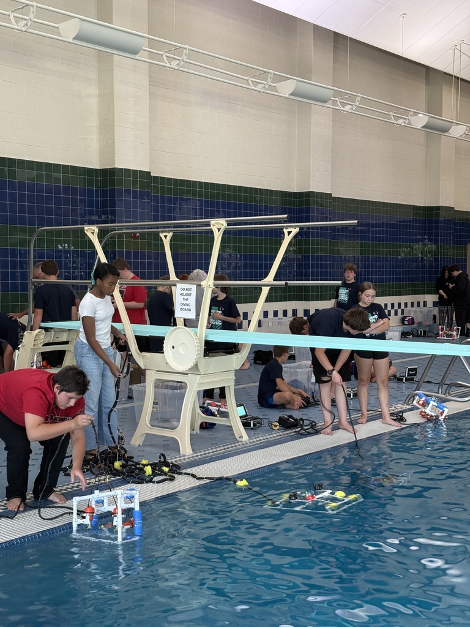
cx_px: 235
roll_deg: -1.0
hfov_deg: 30.3
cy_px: 314
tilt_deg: -3.0
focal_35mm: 48
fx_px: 869
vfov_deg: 39.7
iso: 160
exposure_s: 1/60
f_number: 1.78
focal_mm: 6.76
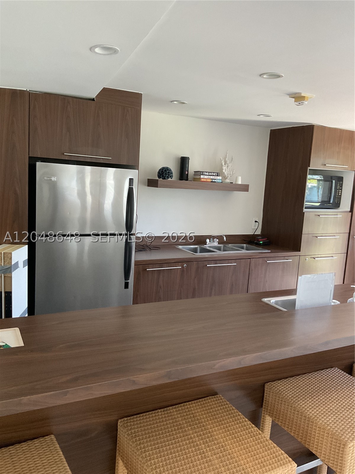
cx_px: 178
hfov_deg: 48.2
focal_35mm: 29
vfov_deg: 61.7
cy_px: 237
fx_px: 397
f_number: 1.8
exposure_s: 1/60
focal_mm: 3
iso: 200
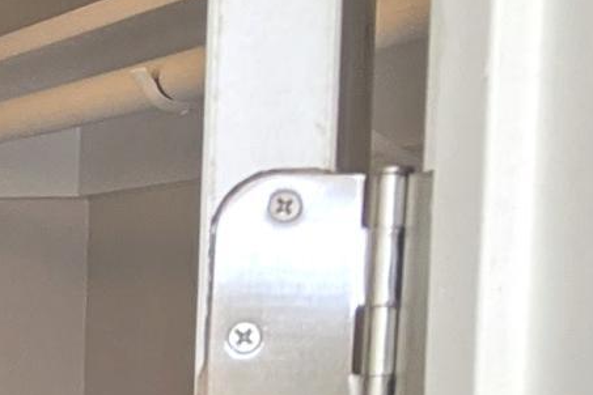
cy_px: 649
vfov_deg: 7.2
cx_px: -698
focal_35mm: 186
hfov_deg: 10.0
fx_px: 3064
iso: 64
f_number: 1.8
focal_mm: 4.44
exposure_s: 1/120
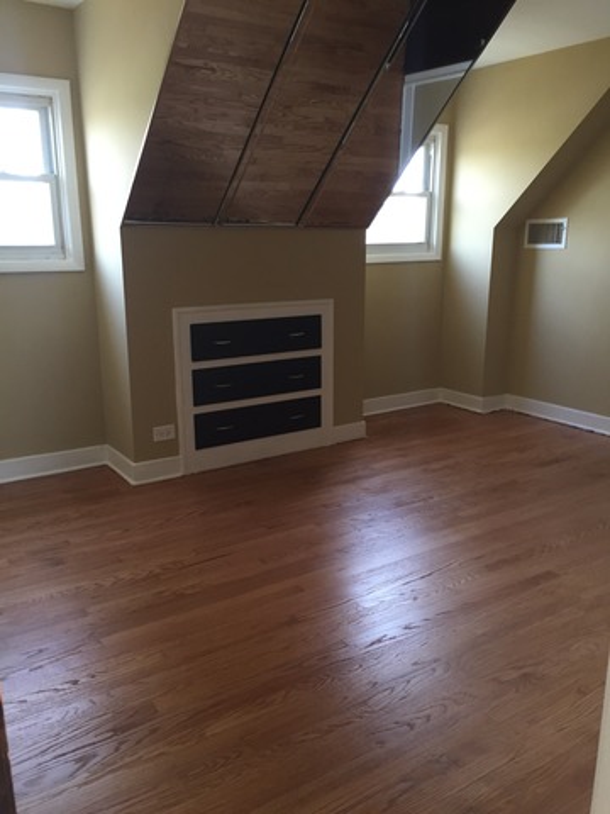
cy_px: 407
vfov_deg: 61.7
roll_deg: +0.5
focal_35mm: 29
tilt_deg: -12.9
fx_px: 681
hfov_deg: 48.2
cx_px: 305
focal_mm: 4.15
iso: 100
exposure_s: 1/30
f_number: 2.2
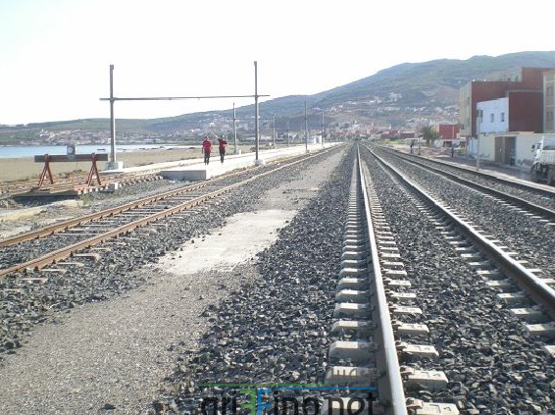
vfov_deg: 33.5
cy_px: 216
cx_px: 287
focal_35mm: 43
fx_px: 689
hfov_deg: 43.9
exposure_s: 1/170
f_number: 4.6
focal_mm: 6.3
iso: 50
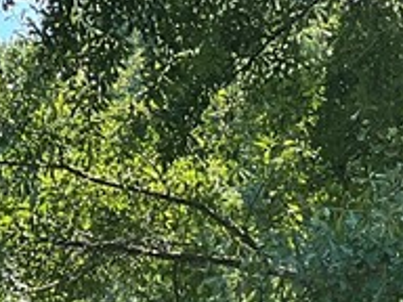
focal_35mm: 411
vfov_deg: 3.6
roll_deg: -0.9
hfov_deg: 4.8
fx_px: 4785
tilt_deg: +3.1
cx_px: 227
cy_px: 690
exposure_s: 1/175
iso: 25
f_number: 2.8
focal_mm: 9
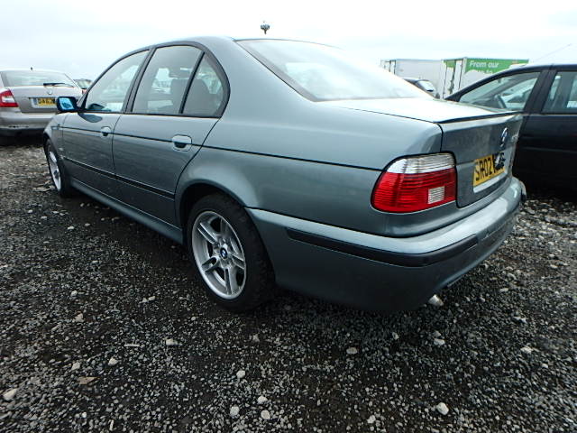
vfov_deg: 63.4
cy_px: 216
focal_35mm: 21
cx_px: 288
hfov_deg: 79.0
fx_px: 350
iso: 125
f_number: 3.5
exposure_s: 1/640
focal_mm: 3.7
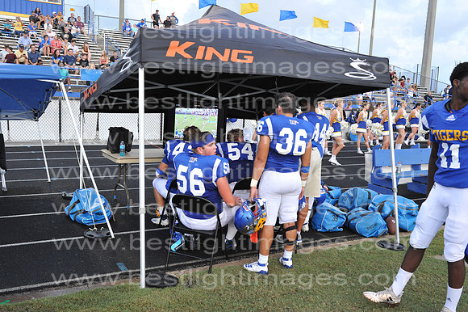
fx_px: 455
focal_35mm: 35
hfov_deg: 54.5
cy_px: 156
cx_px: 234
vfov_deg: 37.8
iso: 3200
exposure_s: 1/320
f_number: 5.6
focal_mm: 35
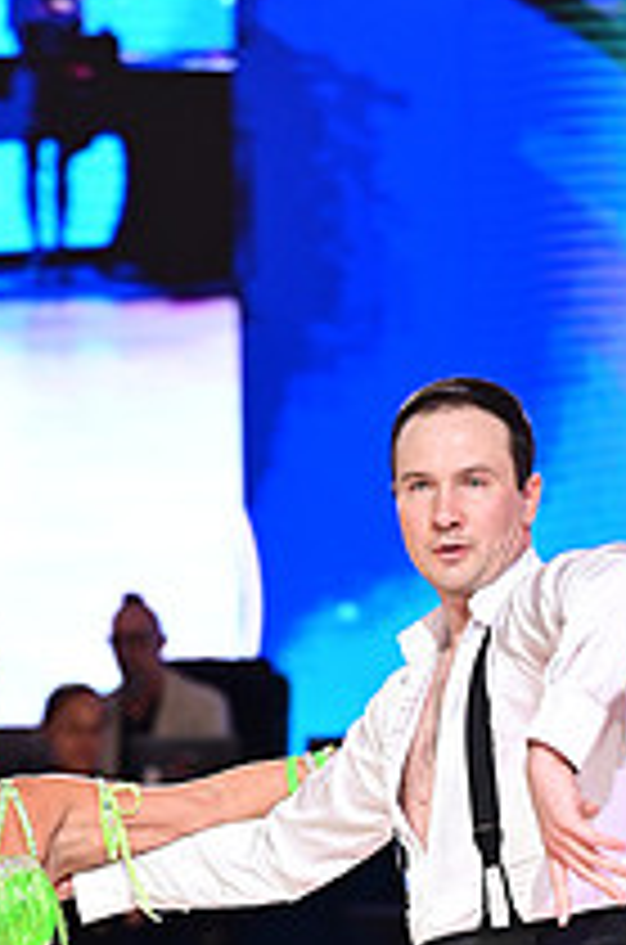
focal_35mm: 274
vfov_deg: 7.5
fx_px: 7182
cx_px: 153
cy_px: 1233
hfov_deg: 5.0
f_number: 2.8
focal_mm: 99
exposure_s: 1/500
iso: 2000
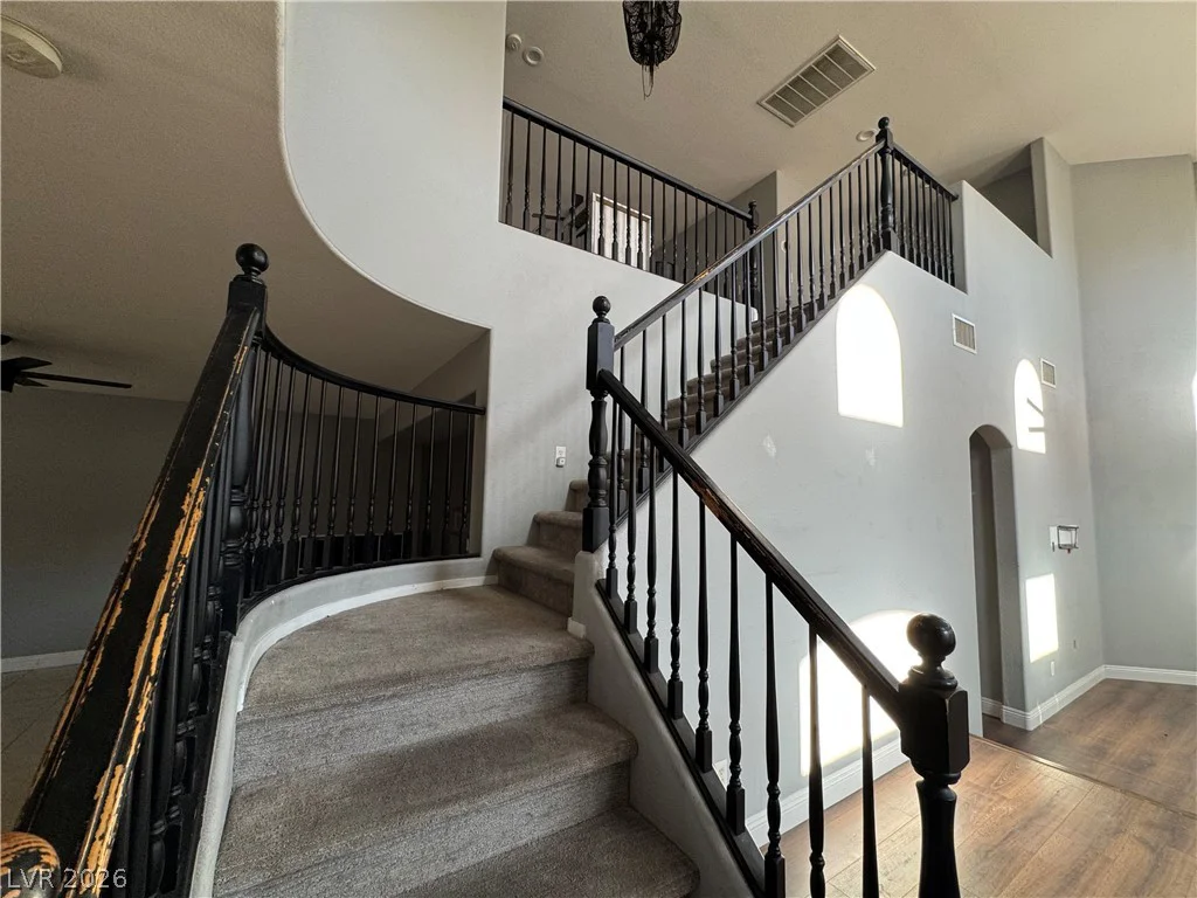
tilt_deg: +4.9
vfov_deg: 85.7
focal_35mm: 14
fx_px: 484
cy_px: 449
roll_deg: -2.2
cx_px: 598
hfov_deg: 102.1
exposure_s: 1/99
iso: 125
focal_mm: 2.22
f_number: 2.2
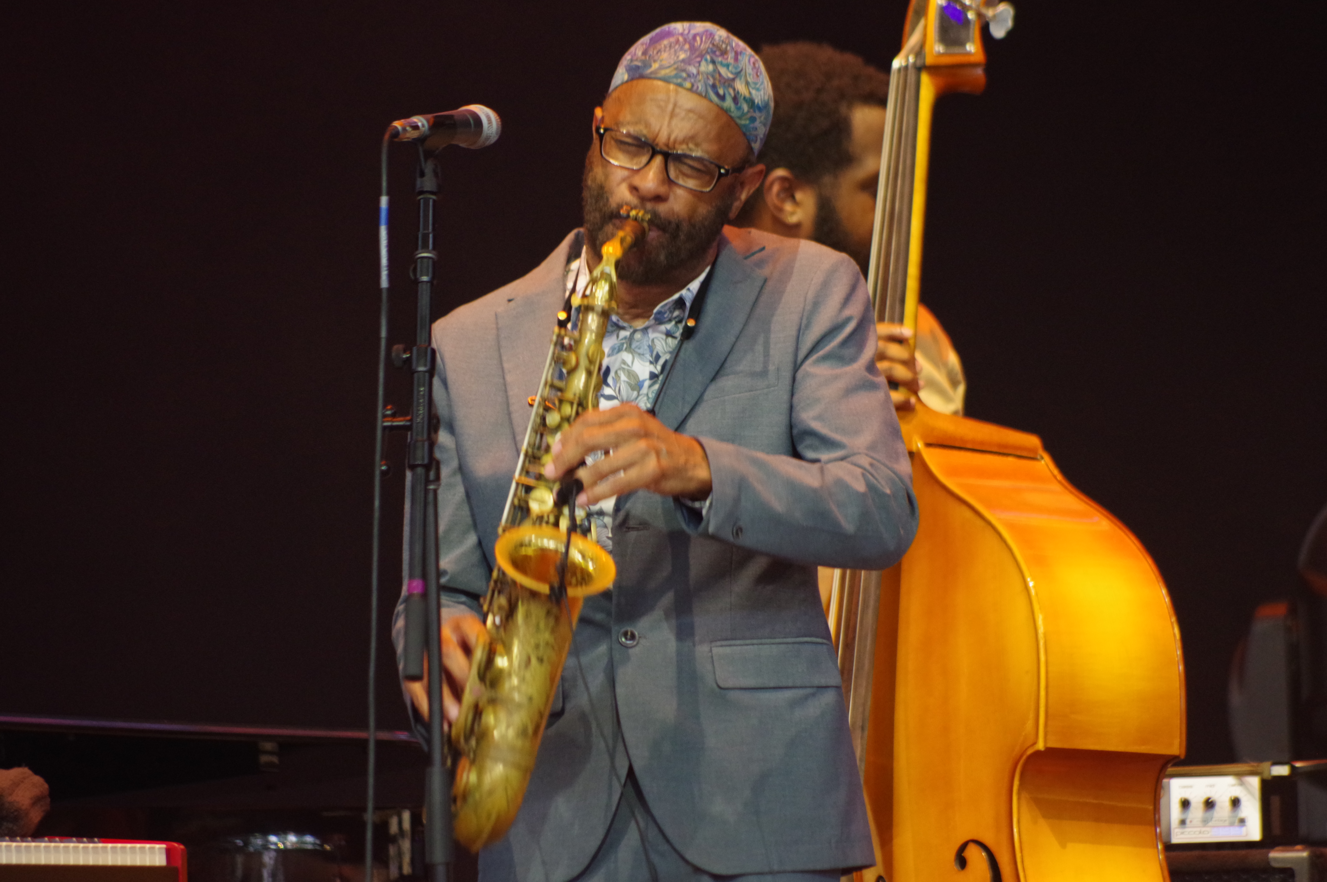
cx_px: 664
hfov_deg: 4.6
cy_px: 441
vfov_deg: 3.0
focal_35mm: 450
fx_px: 16573
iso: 3200
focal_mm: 300
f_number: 5.8
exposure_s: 1/125
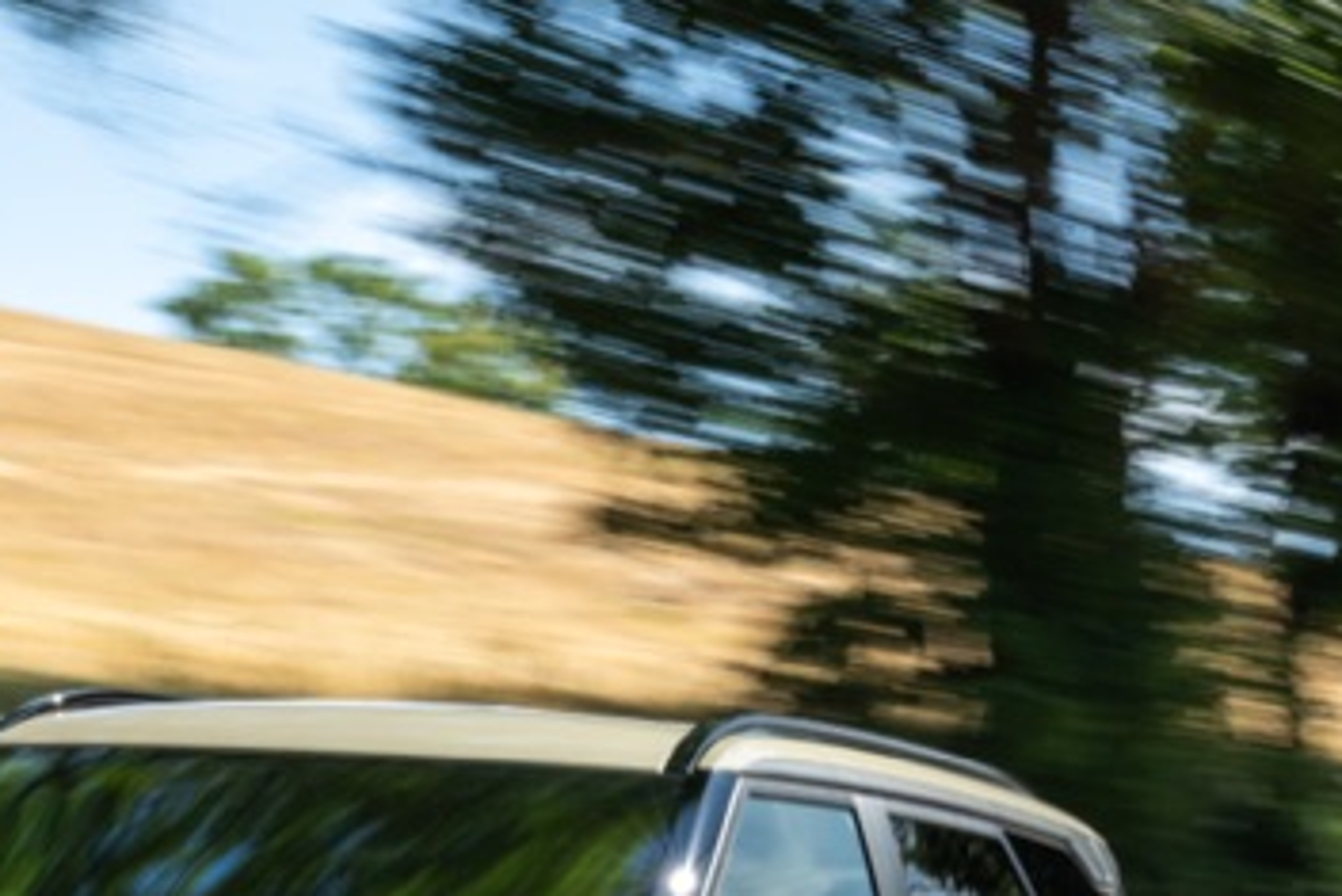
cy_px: 1092
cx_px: -4
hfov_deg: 12.8
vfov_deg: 8.5
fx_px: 5929
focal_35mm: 159
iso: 100
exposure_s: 1/25
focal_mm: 40
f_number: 11
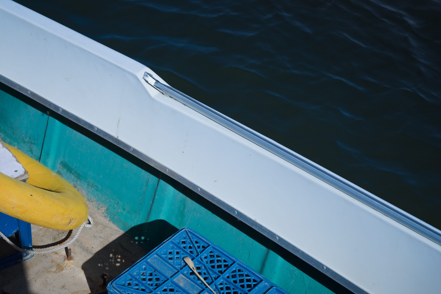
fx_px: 857
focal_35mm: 70
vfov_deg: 19.5
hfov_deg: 28.8
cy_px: 147
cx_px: 220
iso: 400
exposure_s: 1/5000
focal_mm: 70
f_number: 5.6
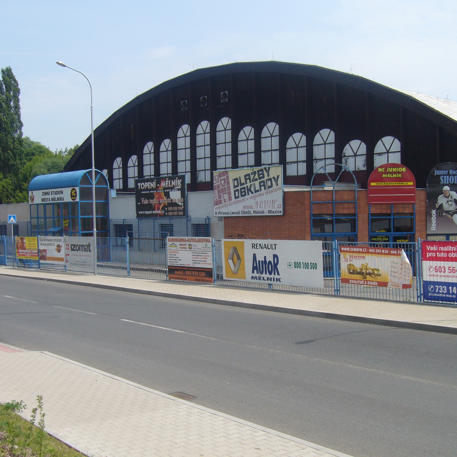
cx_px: 261
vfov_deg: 40.0
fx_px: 627
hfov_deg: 39.9
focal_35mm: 42
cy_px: 228
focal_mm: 5.8
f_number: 5.6
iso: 80
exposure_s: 1/320
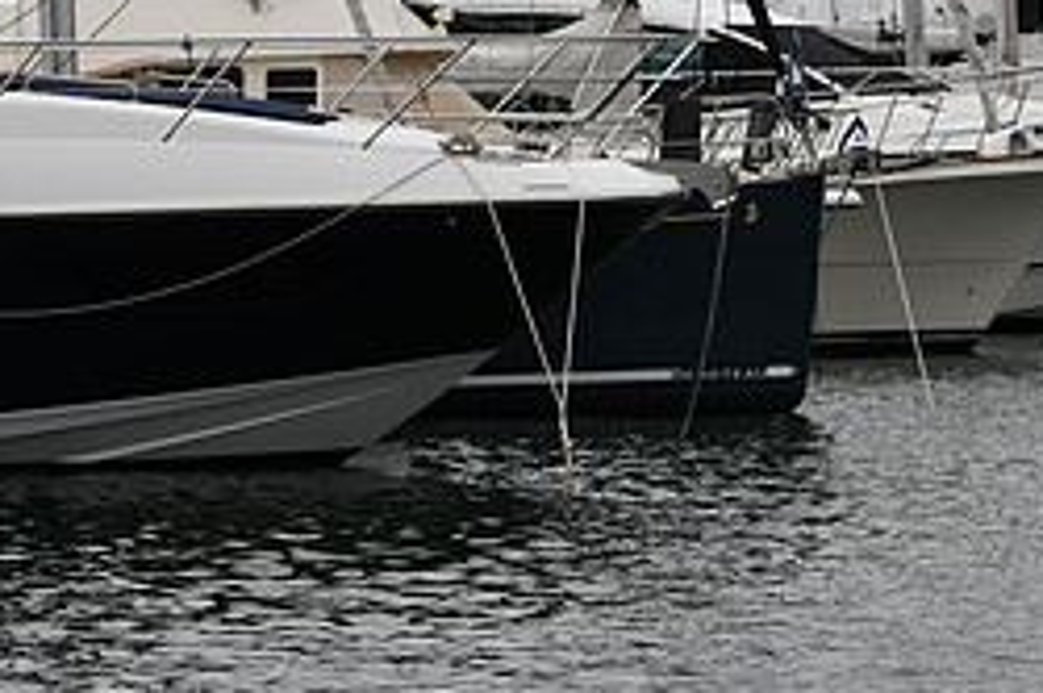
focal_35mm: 244
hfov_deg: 8.4
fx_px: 7060
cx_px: 1010
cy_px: 106
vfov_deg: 5.6
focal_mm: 70
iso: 100
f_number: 8
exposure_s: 1/640
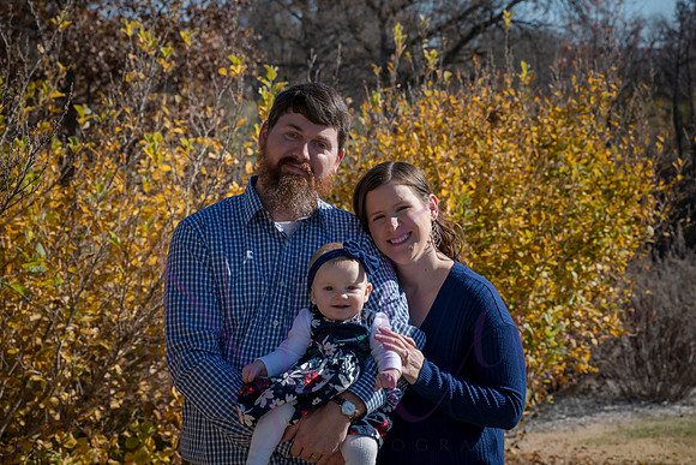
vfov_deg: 15.9
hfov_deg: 23.6
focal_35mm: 86
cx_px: 348
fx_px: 1663
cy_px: 232
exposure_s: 1/640
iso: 400
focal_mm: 86
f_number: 10
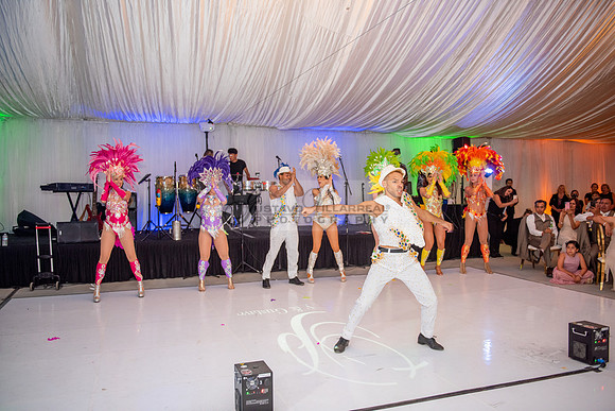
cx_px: 308
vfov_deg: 45.0
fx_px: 496
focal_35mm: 29
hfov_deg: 63.6
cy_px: 206
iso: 1000
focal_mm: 29
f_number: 2.8
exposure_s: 1/160
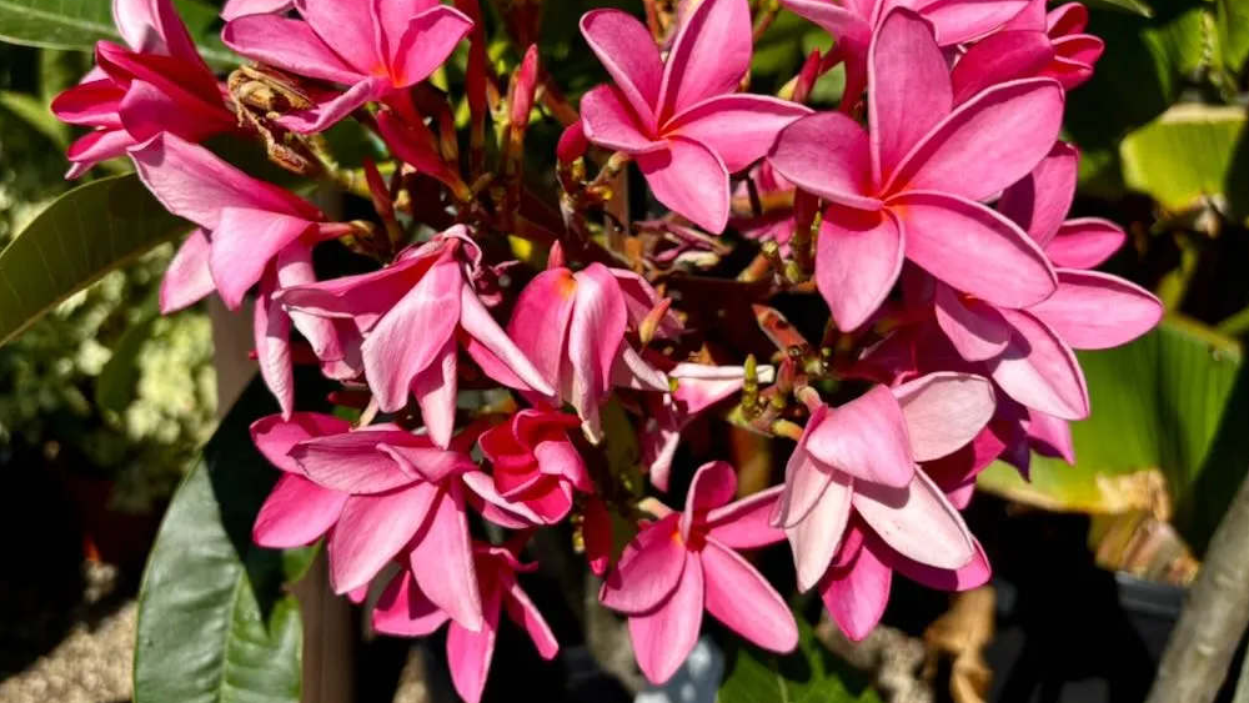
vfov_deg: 39.8
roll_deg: +0.1
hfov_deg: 66.1
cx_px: 618
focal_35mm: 29
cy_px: 241
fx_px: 961
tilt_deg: -22.0
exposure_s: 1/4082
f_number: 1.6
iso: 50
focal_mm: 5.96
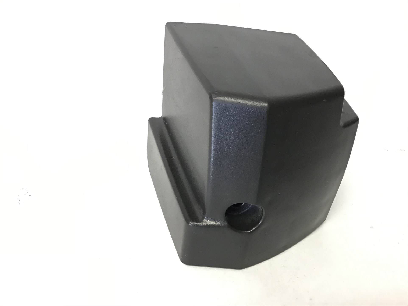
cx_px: 204
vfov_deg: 45.4
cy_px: 153
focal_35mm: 31
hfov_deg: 58.3
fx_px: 365
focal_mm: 3.3
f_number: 2.4
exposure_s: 1/30
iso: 40
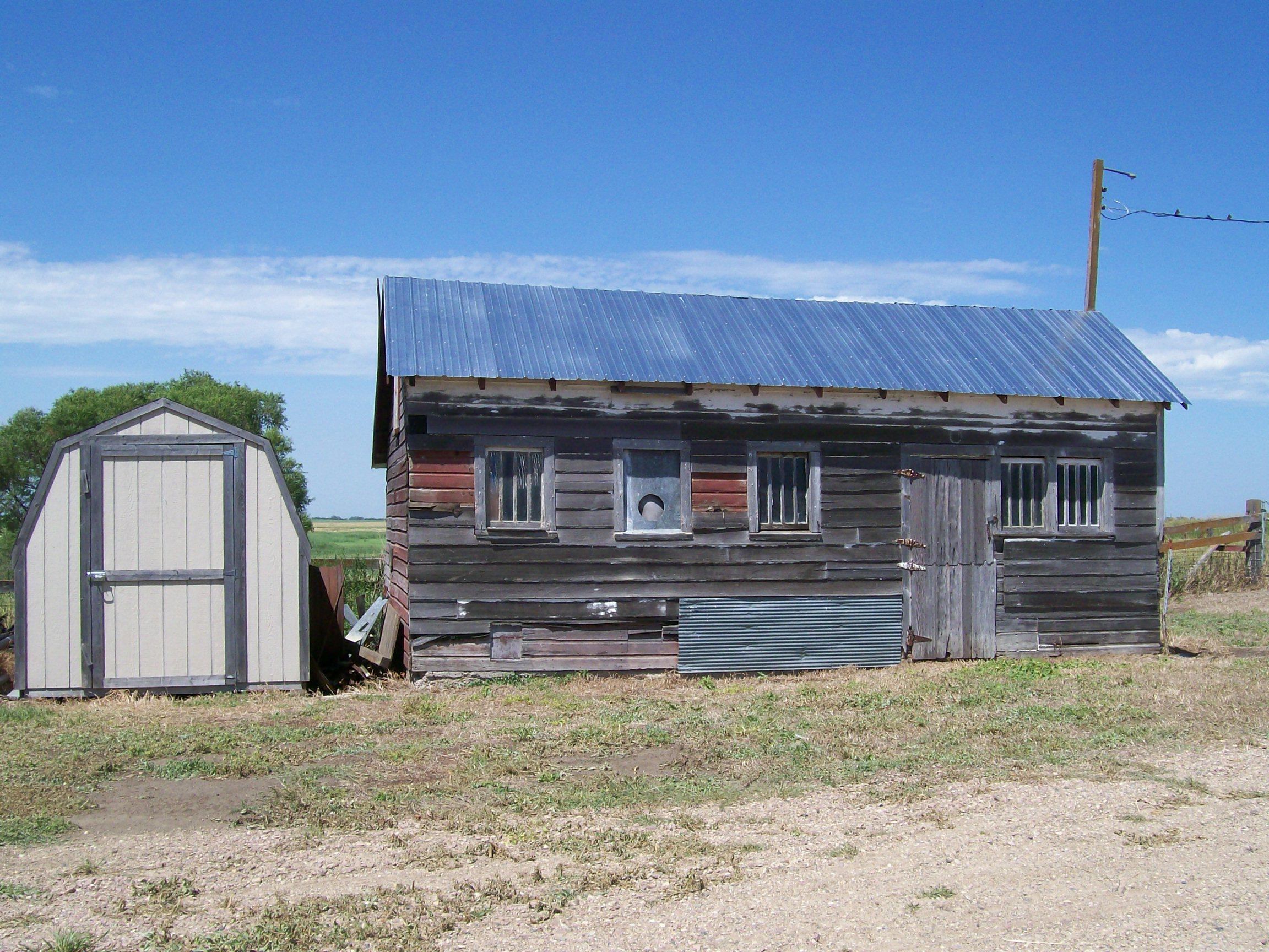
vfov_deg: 39.7
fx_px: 1320
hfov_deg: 51.4
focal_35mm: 36
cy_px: 476
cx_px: 634
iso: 80
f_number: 4.8
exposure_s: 1/665
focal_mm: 6
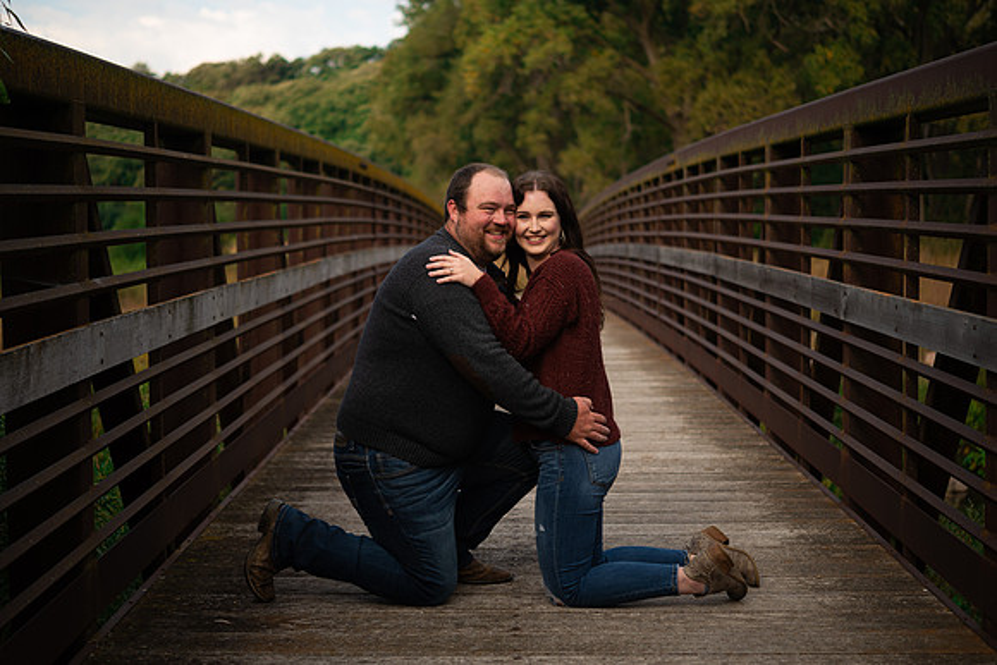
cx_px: 488
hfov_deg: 32.2
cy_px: 332
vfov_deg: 21.8
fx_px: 1727
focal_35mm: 62
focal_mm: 60
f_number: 2.8
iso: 100
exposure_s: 1/500
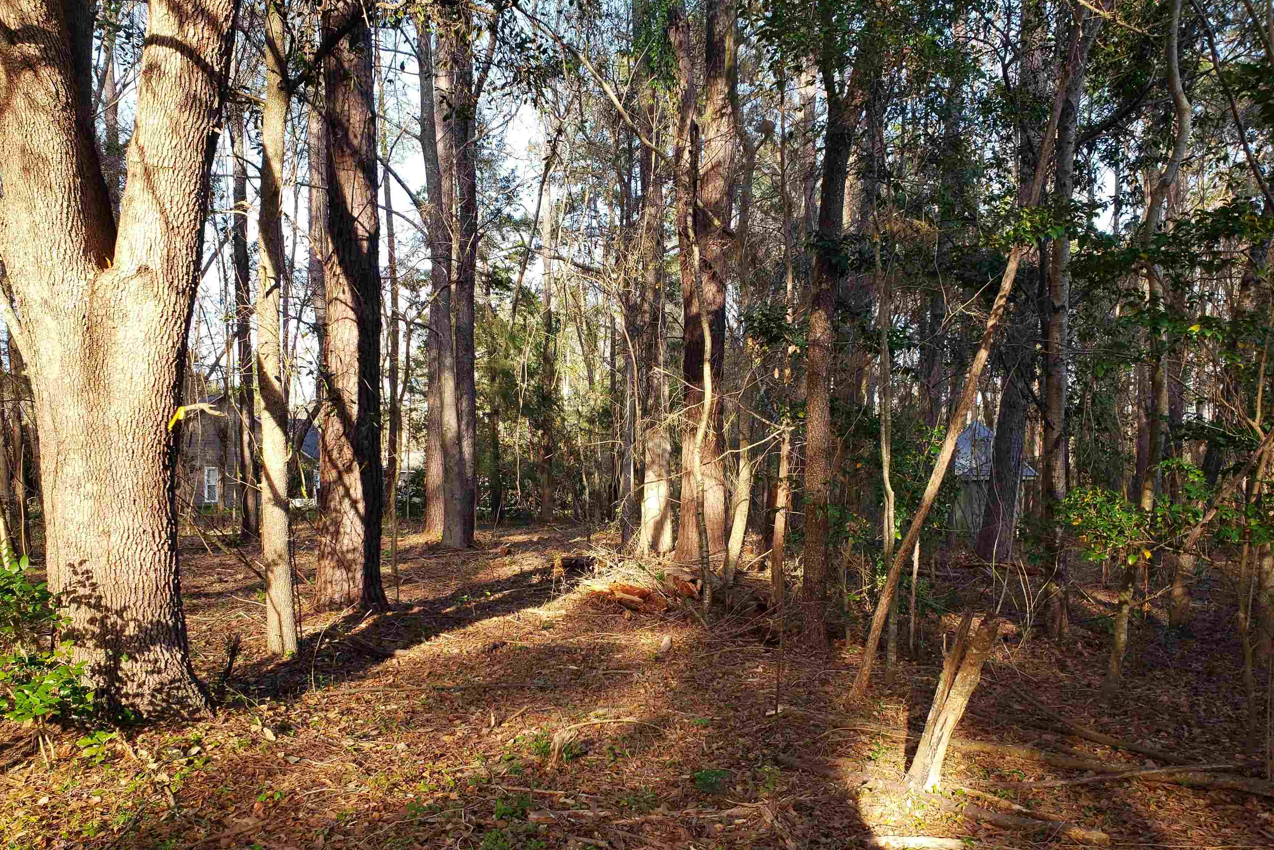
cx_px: 620
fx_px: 1026
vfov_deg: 44.8
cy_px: 504
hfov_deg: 63.6
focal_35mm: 29
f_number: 2.4
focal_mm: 4.3
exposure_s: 1/120
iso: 50
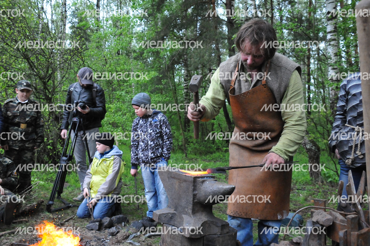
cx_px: 185
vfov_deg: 41.6
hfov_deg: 59.6
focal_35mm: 32
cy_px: 123
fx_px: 323
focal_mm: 21
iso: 3200
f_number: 5.6
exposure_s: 1/400
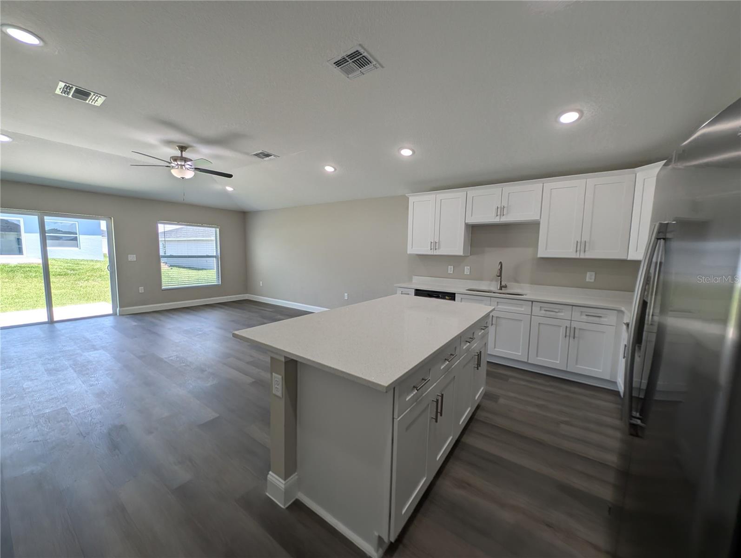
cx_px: 370
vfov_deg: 94.6
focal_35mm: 12
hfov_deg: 110.5
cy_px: 279
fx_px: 257
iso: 40
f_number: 1.95
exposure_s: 1/267
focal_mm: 2.23
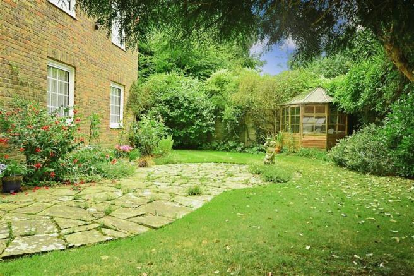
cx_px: 207
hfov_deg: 61.9
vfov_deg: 43.6
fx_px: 345
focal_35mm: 30
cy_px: 138
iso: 200
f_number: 5.6
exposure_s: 1/60
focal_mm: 20
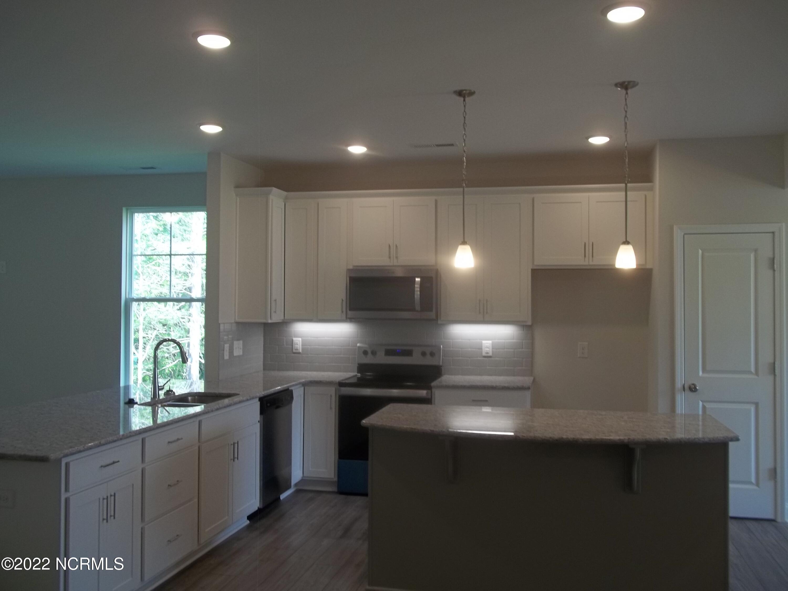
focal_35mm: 32
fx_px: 728
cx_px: 394
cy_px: 296
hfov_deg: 56.8
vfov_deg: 44.2
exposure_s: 1/50
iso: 64
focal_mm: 5.7
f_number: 2.9
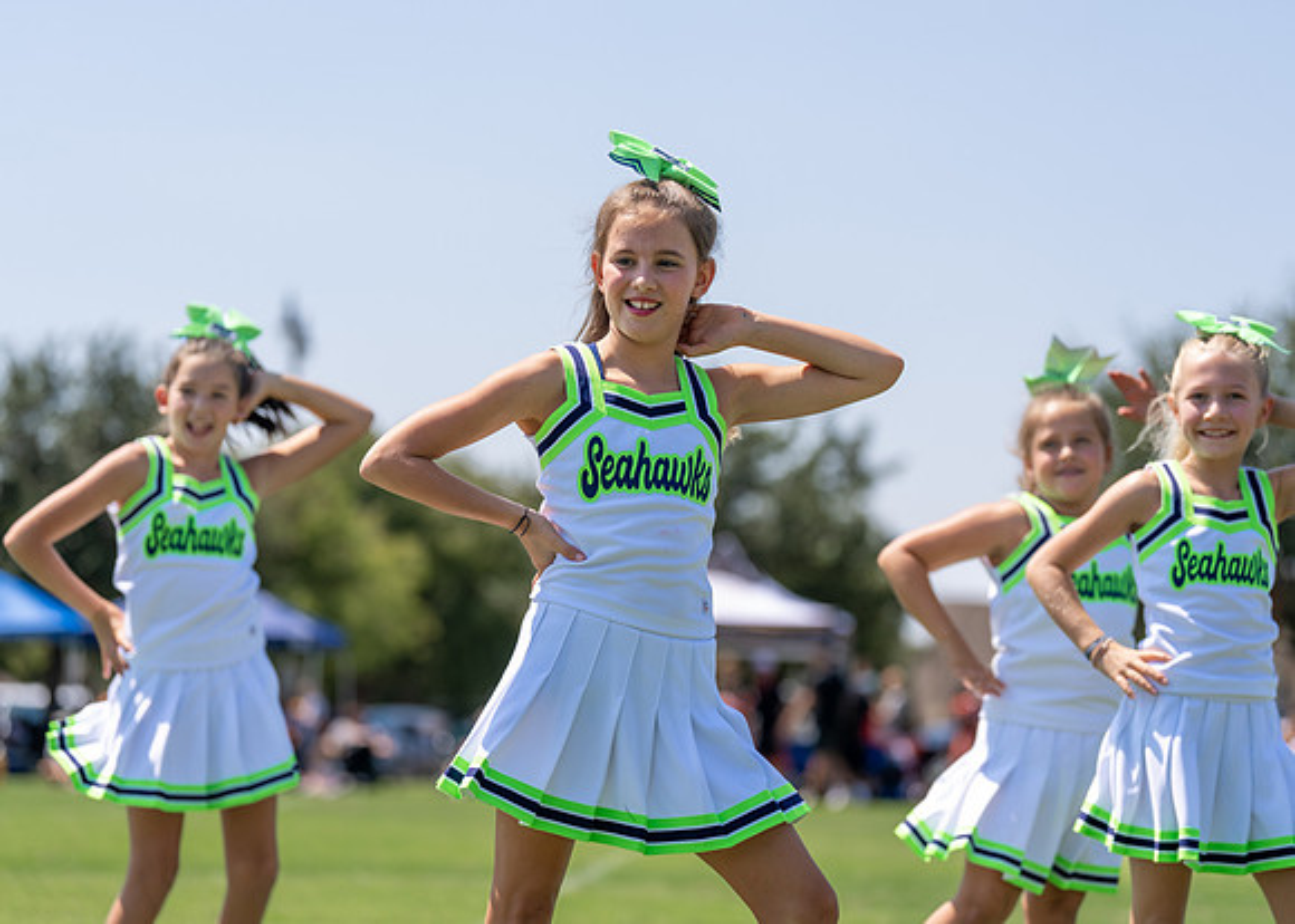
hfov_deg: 17.1
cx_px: 648
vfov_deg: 12.2
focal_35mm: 117
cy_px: 462
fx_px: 4316
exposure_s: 1/1600
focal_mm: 111
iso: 100
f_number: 2.8
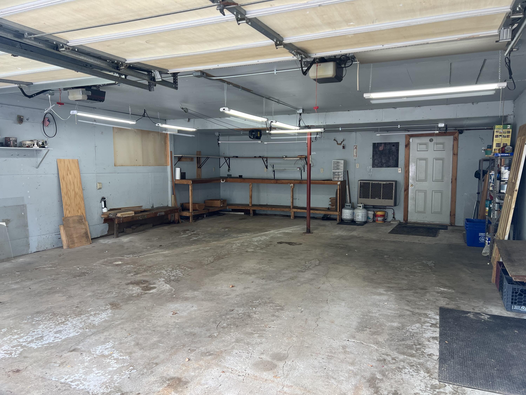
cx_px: 263
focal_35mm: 26
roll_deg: +1.2
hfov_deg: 67.3
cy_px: 198
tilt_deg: -5.5
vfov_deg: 53.1
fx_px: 395
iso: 64
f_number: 1.5
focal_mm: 5.7
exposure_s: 1/155
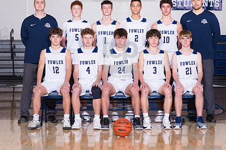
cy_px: 58
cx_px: 123
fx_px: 640
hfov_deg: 20.0
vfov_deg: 13.4
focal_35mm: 102
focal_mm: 50
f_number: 7.1
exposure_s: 1/250
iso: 400
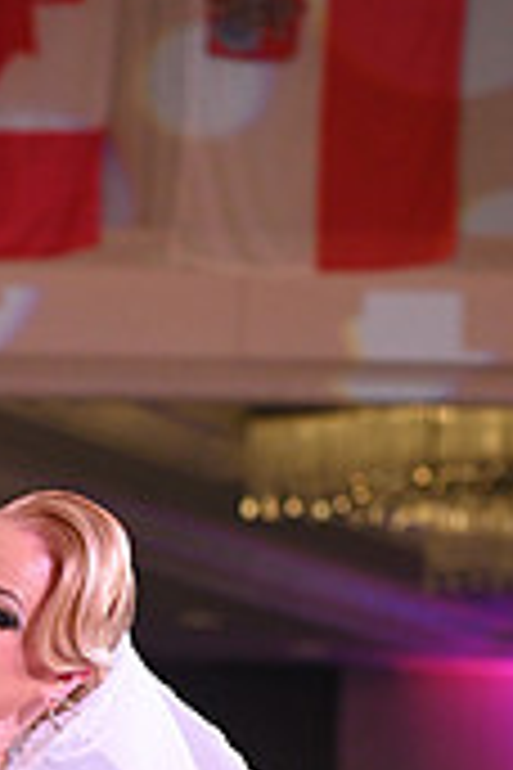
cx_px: -232
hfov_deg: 3.5
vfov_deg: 5.2
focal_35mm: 393
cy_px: 1261
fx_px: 8400
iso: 2500
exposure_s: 1/320
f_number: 5
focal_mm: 116
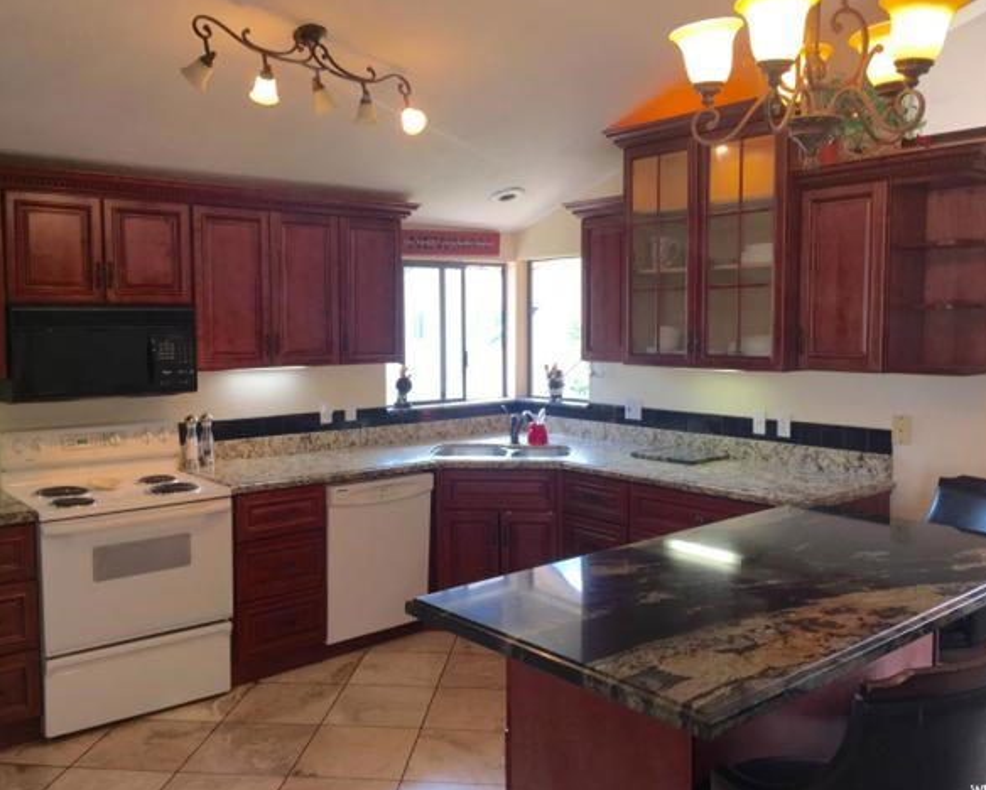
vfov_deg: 47.2
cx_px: 485
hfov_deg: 57.1
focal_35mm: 31
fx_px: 905
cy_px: 392
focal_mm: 4.15
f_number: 2.2
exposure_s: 1/30
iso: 25
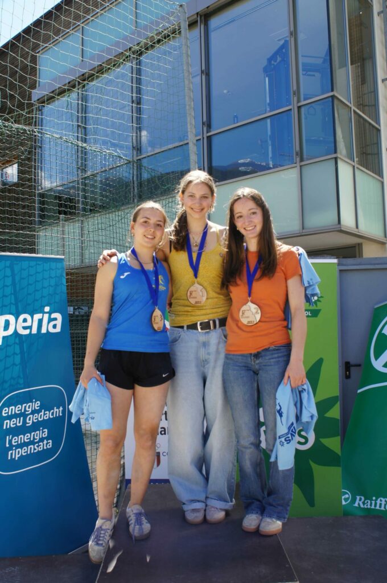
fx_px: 485
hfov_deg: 43.5
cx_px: 194
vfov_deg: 62.0
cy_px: 292
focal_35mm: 30
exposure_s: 1/80
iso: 100
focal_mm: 20
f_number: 8
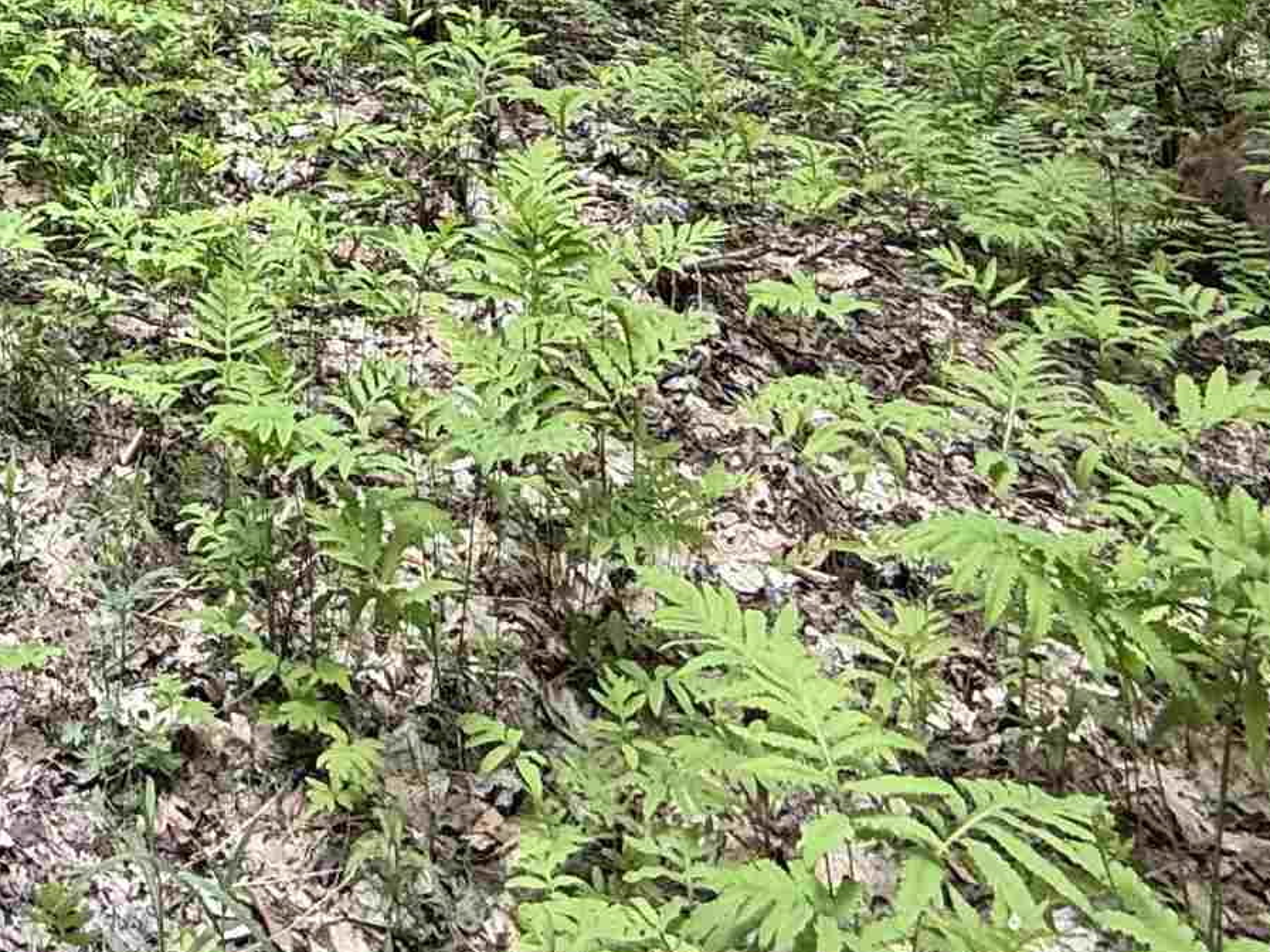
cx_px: -69
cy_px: -636
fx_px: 1761
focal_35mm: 48
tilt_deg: +6.1
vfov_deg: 22.2
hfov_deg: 35.0
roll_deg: +0.3
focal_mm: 2.22
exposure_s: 1/119
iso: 50
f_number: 2.2
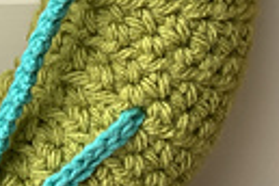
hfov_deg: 14.2
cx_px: -149
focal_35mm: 134
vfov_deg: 9.9
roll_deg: +3.3
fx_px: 1038
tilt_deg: -16.2
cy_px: -87
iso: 100
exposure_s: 1/103
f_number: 1.8
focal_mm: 4.25
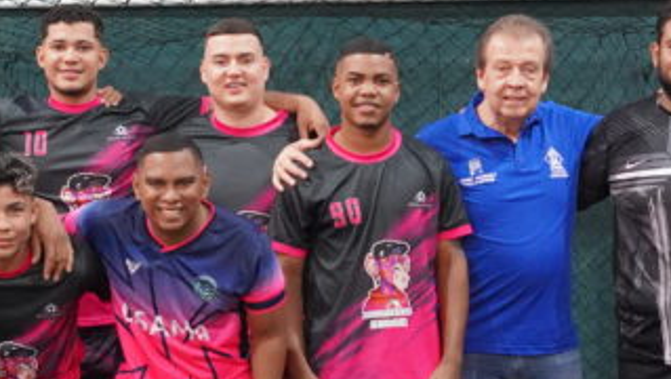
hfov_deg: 12.7
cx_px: 570
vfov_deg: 7.2
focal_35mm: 168
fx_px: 2991
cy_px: 214
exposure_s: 1/160
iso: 6400
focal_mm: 50
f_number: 4
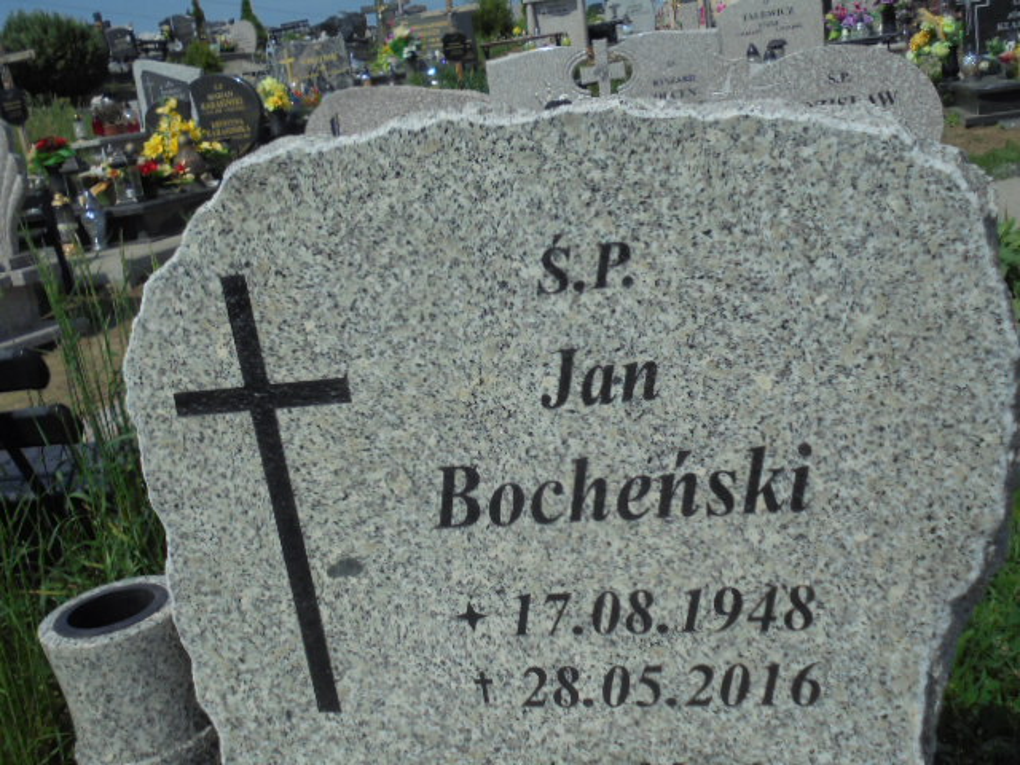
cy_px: 382
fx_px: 1120
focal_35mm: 38
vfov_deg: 37.7
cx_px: 510
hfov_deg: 49.0
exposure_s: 1/200
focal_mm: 6.9
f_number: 13.3
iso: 100
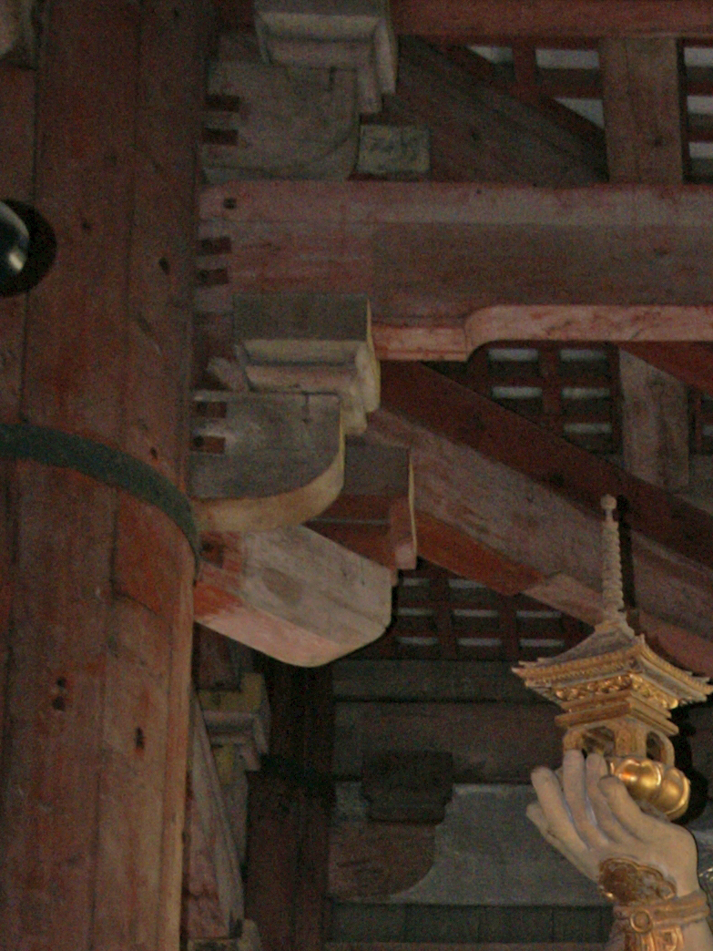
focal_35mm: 145
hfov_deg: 10.1
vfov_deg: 13.1
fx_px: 3993
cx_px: 792
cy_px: 1279
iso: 400
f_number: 4.5
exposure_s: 1/80
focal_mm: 35
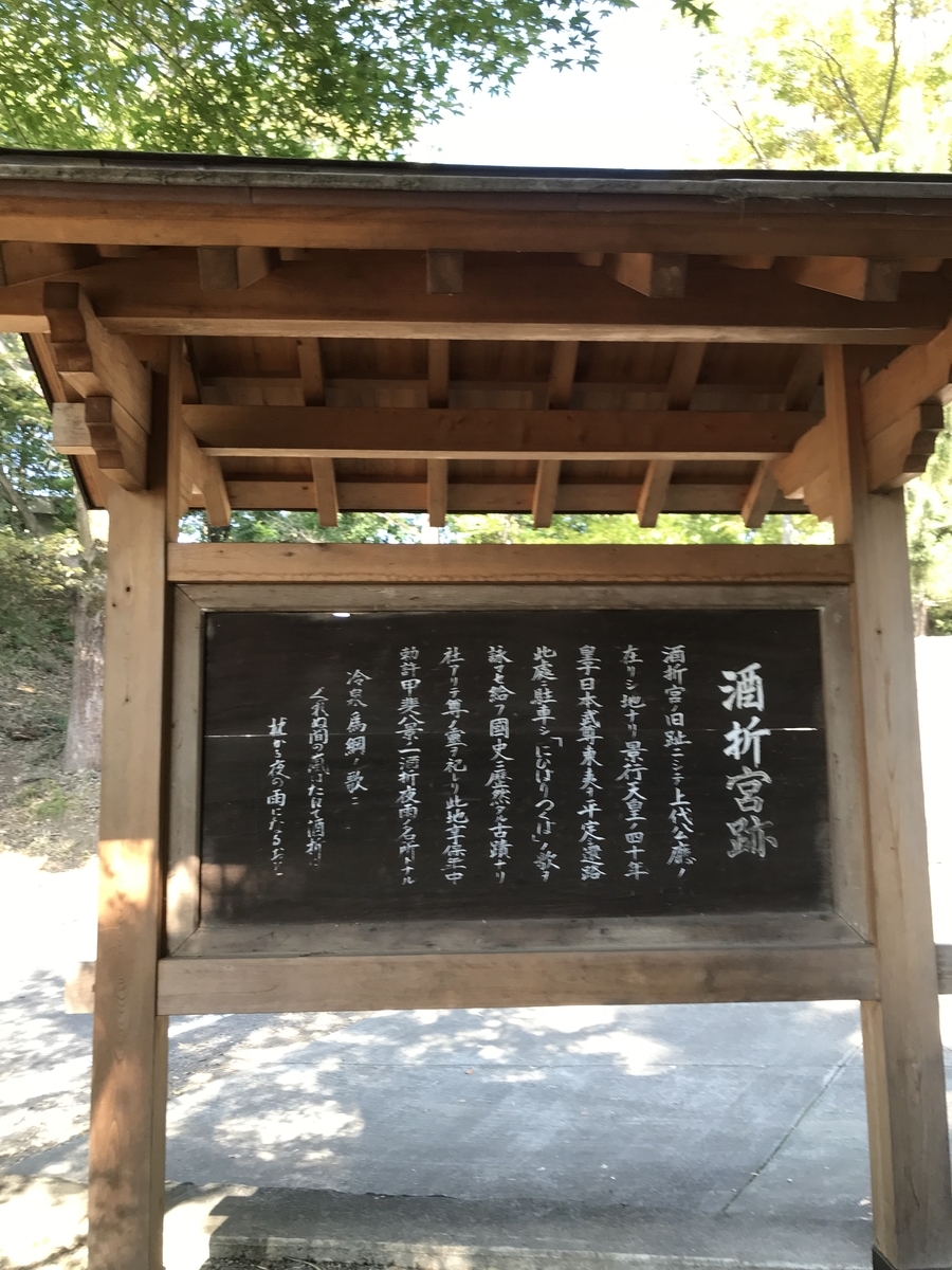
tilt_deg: +5.7
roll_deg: -0.2
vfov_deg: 63.4
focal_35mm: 28
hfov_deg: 49.7
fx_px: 1027
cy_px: 635
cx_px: 476
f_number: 1.8
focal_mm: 3.99
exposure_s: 1/120
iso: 32
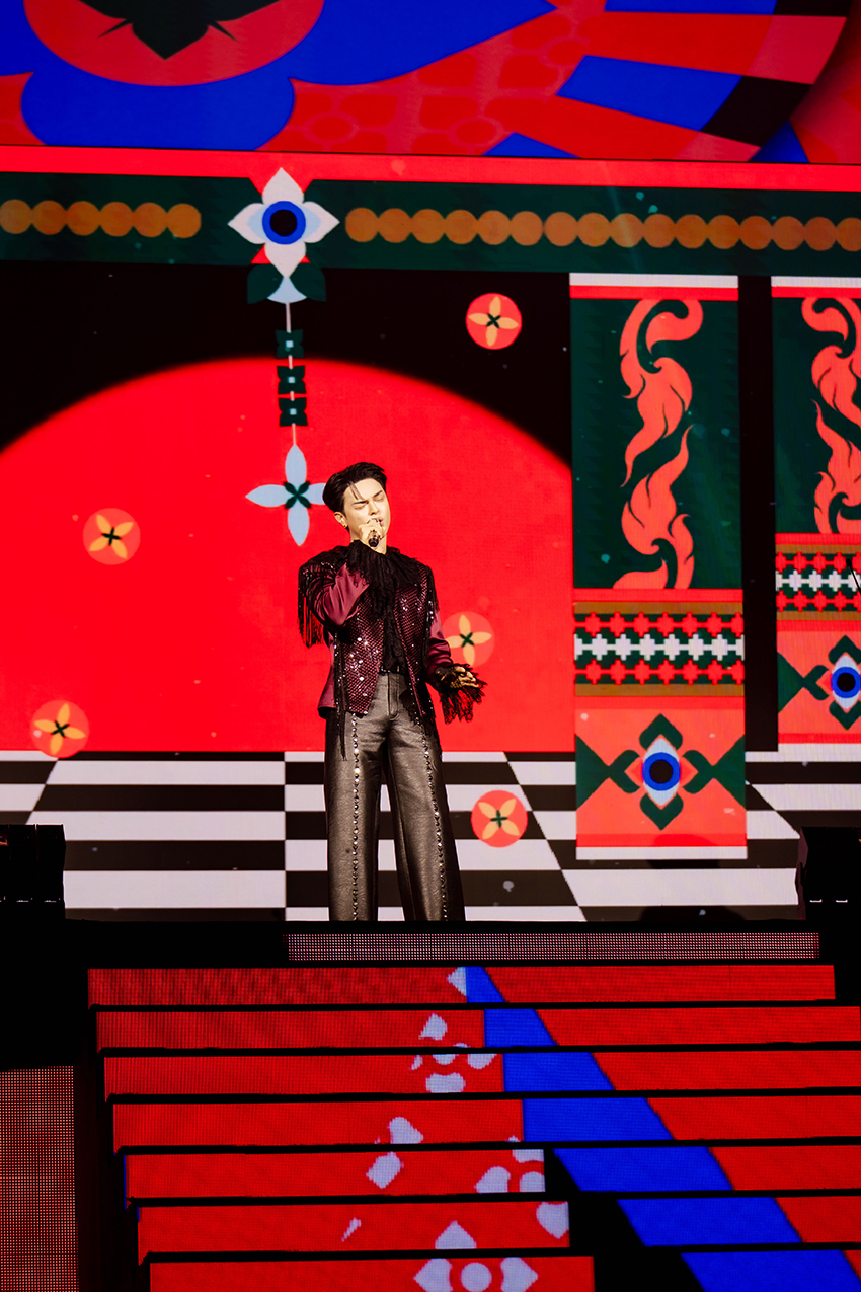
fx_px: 4376
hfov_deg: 11.2
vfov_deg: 16.8
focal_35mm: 122
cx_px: 430
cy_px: 646
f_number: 2.8
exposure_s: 1/200
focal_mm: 122
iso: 250
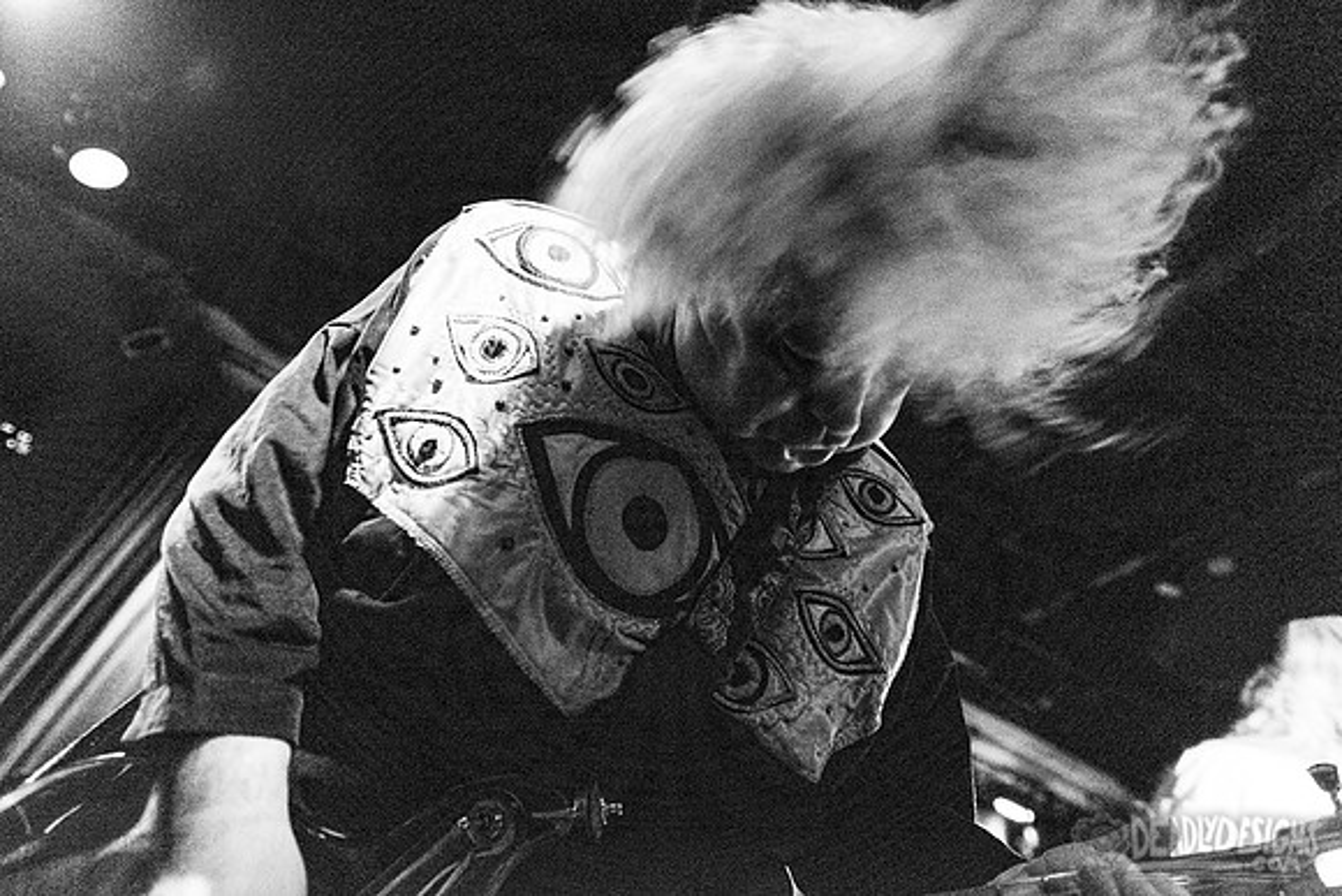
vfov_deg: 53.2
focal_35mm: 24
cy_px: 448
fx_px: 895
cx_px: 671
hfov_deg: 73.7
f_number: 3.2
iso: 3200
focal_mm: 24
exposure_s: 1/200
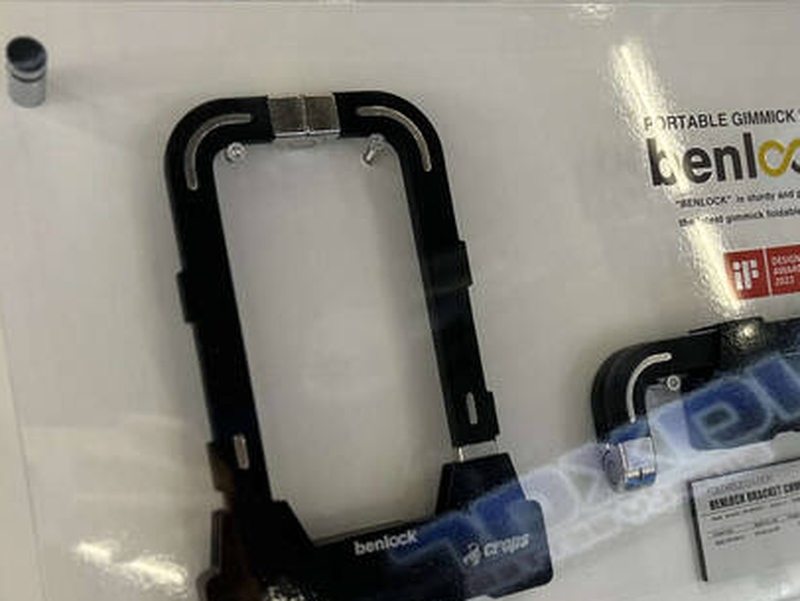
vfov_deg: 30.2
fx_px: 1110
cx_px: 564
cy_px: 379
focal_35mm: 48
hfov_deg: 38.9
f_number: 1.5
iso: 100
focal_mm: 5.7
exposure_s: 1/100
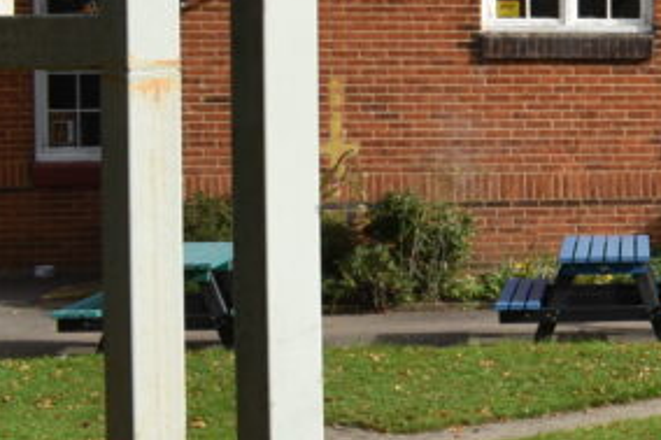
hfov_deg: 15.3
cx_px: 1227
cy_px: 93
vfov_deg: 12.0
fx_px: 2092
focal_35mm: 114
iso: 100
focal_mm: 18
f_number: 8
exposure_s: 1/250
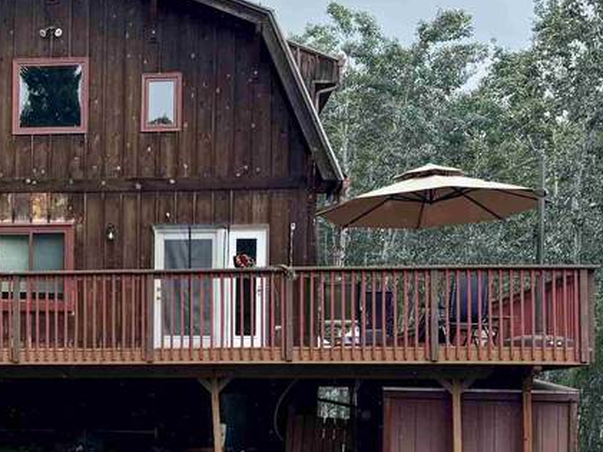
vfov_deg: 20.0
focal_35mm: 73
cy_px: 360
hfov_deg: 25.2
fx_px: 1272
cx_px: -17
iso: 80
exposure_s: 1/1456
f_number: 1.78
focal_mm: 6.76
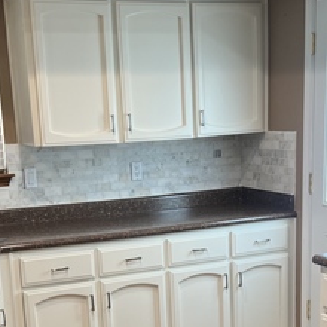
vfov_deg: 25.1
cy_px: 282
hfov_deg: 25.7
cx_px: 175
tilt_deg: -13.6
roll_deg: +1.8
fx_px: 716
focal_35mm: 67
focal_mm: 5.7
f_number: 1.5
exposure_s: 1/120
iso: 80
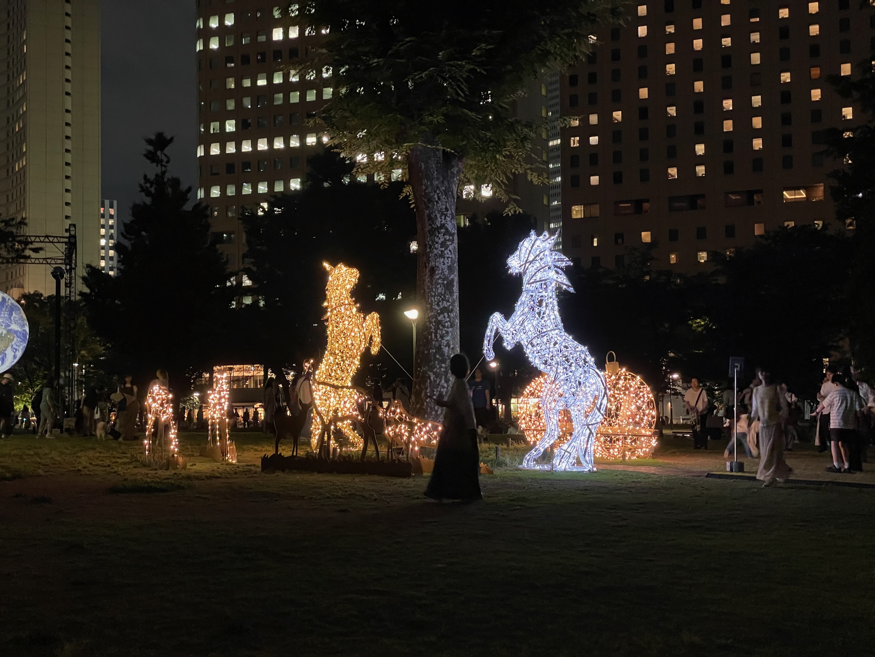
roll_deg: +0.8
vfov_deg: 28.0
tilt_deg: +5.6
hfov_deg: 36.8
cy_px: 328
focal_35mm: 52
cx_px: 438
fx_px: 1314
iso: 1250
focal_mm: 6
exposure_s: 1/30
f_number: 2
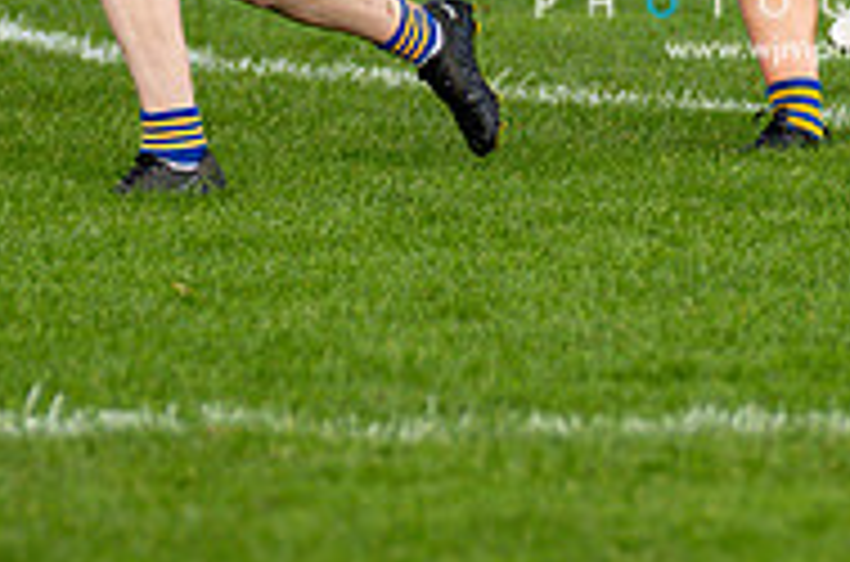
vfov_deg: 1.3
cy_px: -139
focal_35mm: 1015
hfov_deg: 2.0
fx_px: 23905
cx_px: 828
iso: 320
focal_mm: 220
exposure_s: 1/3200
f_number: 2.8
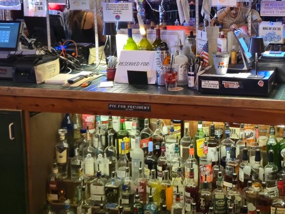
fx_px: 519
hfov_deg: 30.0
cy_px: 66
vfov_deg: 23.2
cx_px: 226
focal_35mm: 63
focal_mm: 5.4
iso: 500
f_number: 1.8
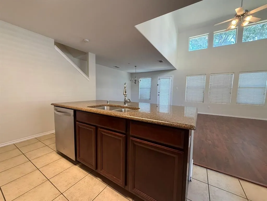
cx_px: 134
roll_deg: -0.8
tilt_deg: -4.3
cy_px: 100
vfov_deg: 85.7
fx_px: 108
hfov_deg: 102.1
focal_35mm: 14
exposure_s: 1/60
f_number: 2.2
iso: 400
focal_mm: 2.22
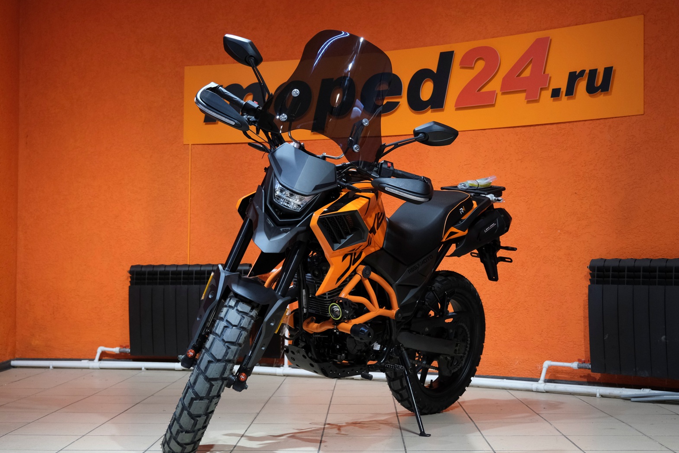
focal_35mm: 47
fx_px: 886
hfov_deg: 41.9
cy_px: 230
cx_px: 333
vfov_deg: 28.6
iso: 2000
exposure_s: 1/125
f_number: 4
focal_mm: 30.8
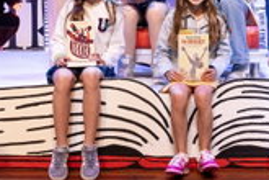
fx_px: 687
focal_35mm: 92
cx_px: 196
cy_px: -10
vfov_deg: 14.6
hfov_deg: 22.0
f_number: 6.3
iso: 1600
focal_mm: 32
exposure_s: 1/125
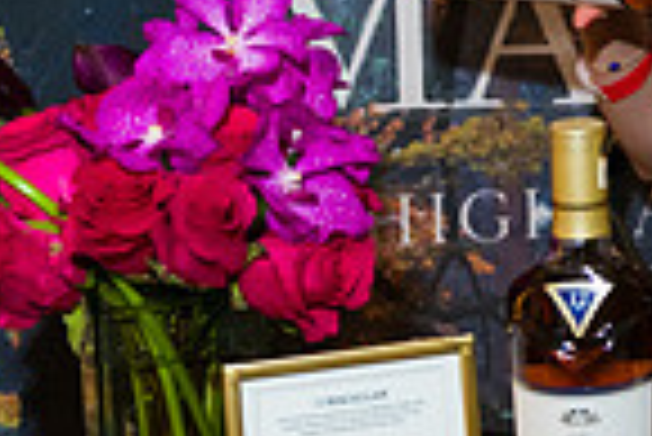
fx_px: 1740
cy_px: 16
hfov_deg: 19.6
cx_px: 845
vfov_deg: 14.1
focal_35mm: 96
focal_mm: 24
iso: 1600
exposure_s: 1/125
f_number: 3.2
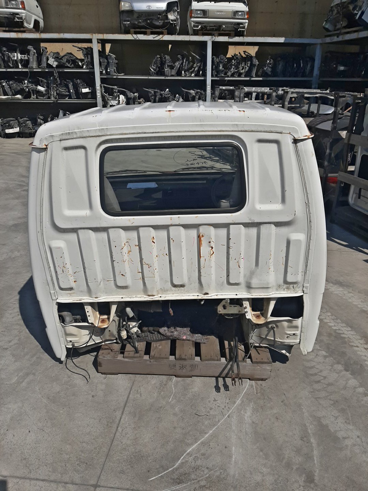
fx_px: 369
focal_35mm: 26
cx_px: 184
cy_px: 246
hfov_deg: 53.1
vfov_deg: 67.3
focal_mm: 3.93
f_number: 1.7
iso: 40
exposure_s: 1/6410
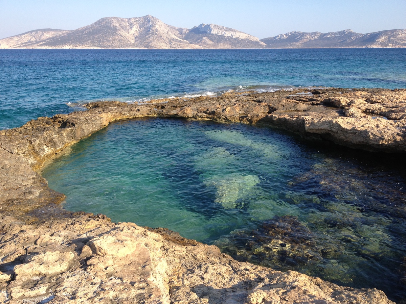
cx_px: 203
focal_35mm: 35
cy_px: 152
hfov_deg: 52.6
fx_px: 411
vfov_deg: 40.7
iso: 50
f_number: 2.4
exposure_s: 1/812
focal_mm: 4.28
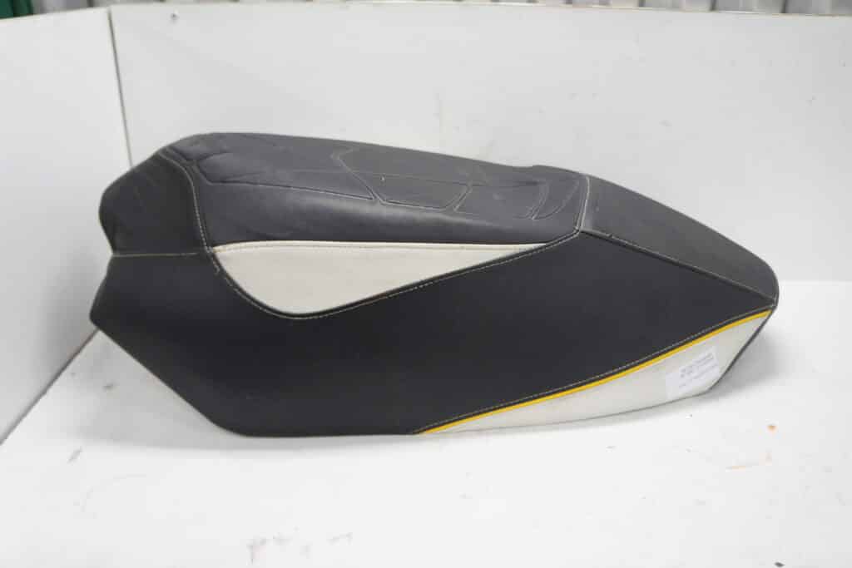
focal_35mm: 27
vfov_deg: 47.9
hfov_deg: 67.4
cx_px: 426
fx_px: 639
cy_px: 284
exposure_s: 1/60
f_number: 3.5
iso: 250
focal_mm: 18
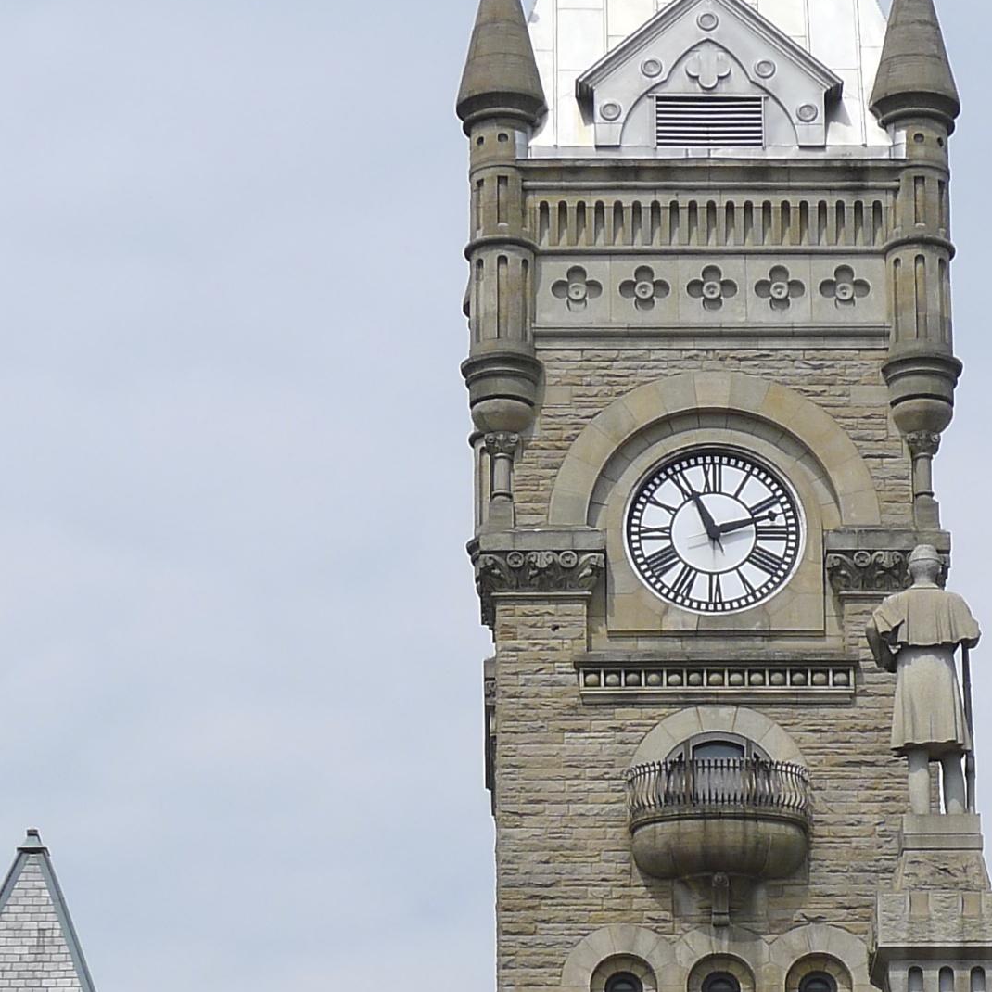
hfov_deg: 11.6
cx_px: 648
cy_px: 891
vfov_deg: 11.6
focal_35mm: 150
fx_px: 4863
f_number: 4
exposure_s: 1/1000
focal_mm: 10.7
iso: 80
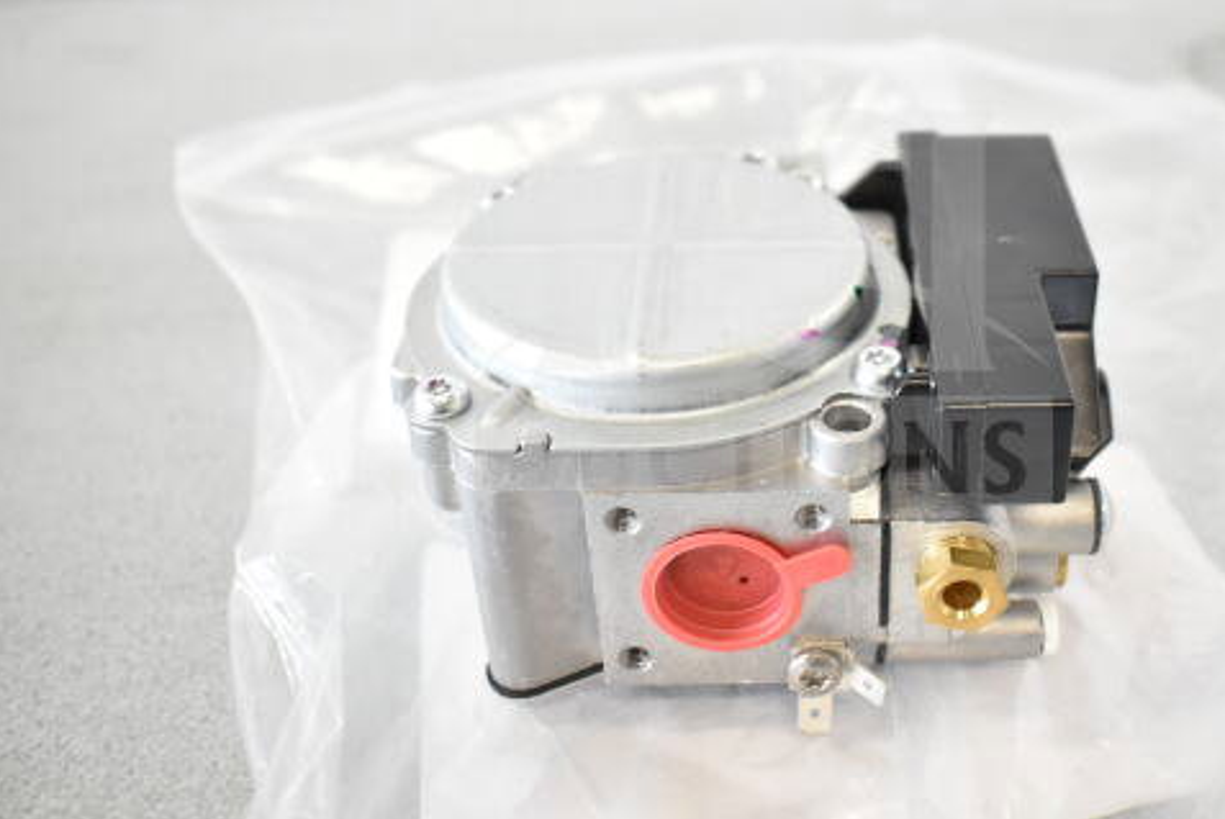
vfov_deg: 29.2
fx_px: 1567
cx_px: 763
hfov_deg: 42.4
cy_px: 315
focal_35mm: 46
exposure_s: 1/60
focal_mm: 24
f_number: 4
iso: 1600
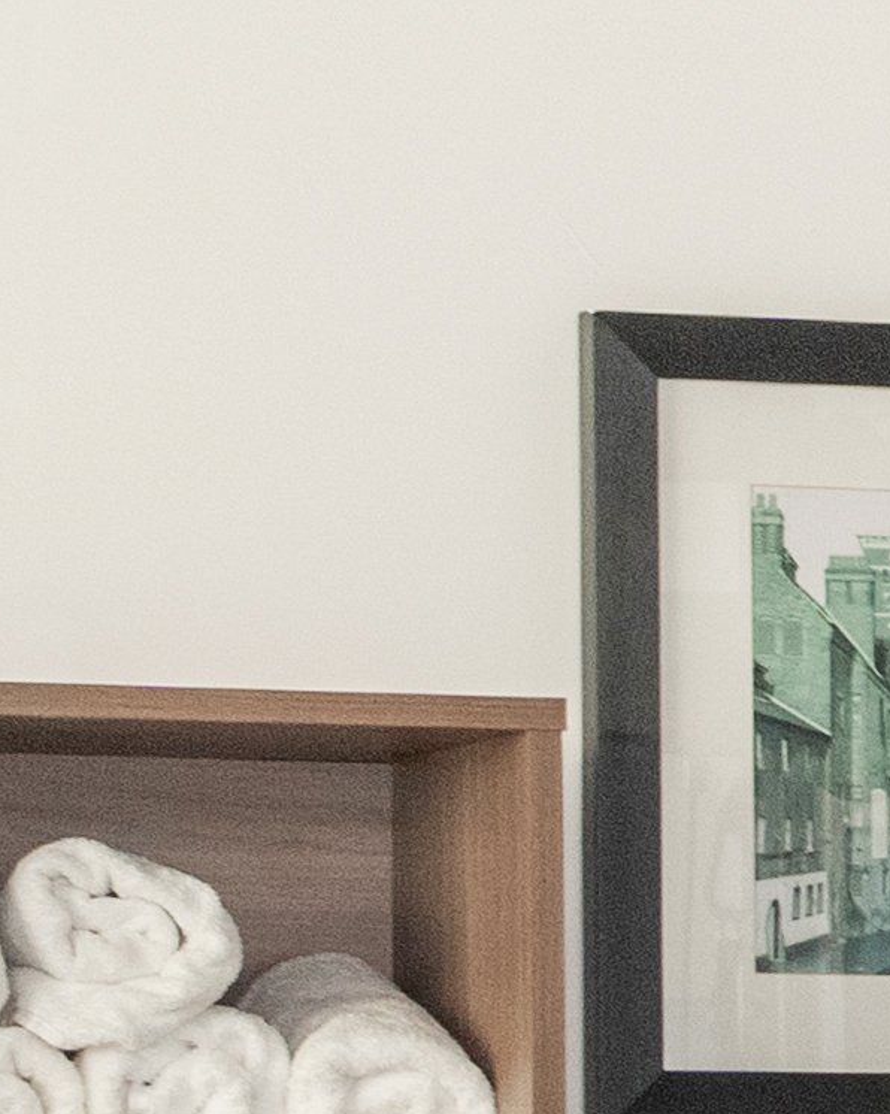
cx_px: 3679
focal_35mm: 348
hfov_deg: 4.1
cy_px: 1598
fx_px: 11468
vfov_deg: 5.5
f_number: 6.3
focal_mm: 32
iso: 500
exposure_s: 1/40
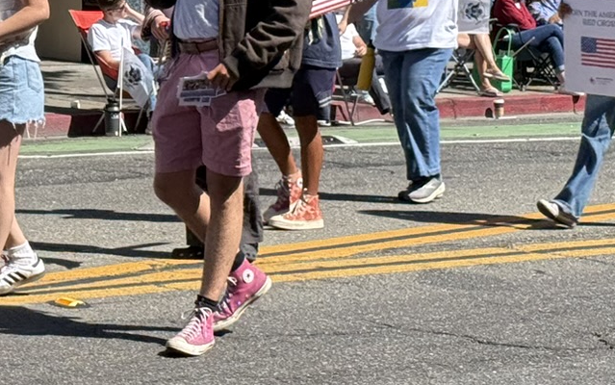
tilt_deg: -1.9
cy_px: -13
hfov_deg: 12.7
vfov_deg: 8.0
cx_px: -17
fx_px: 2733
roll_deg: -0.3
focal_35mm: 163
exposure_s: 1/3891
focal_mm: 6.76
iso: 80
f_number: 1.78
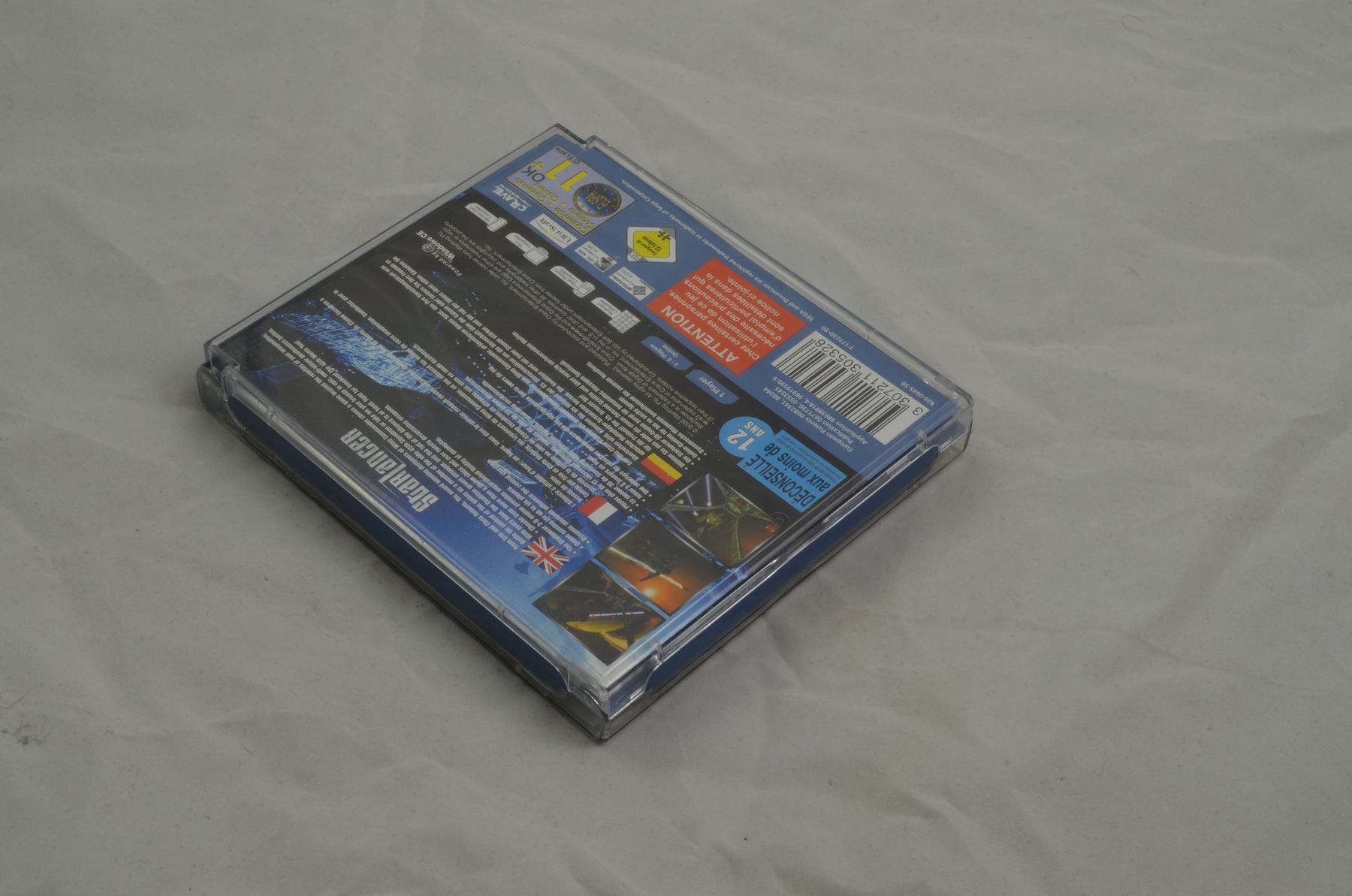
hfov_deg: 33.5
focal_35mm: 60
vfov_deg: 22.5
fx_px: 2249
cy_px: 448
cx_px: 676
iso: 100
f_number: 20
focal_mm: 40
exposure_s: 1/3
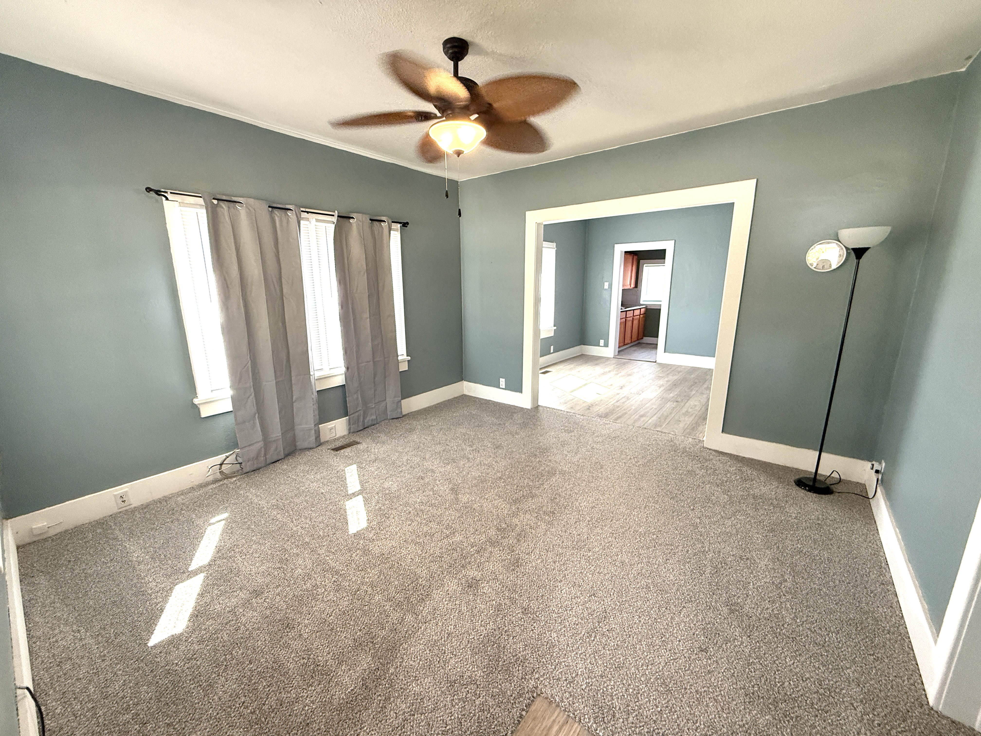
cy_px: 368
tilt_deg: -13.3
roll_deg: +0.1
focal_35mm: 14
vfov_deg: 85.7
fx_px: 397
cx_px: 490
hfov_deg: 102.1
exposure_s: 1/99
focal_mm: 2.22
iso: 250
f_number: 2.2
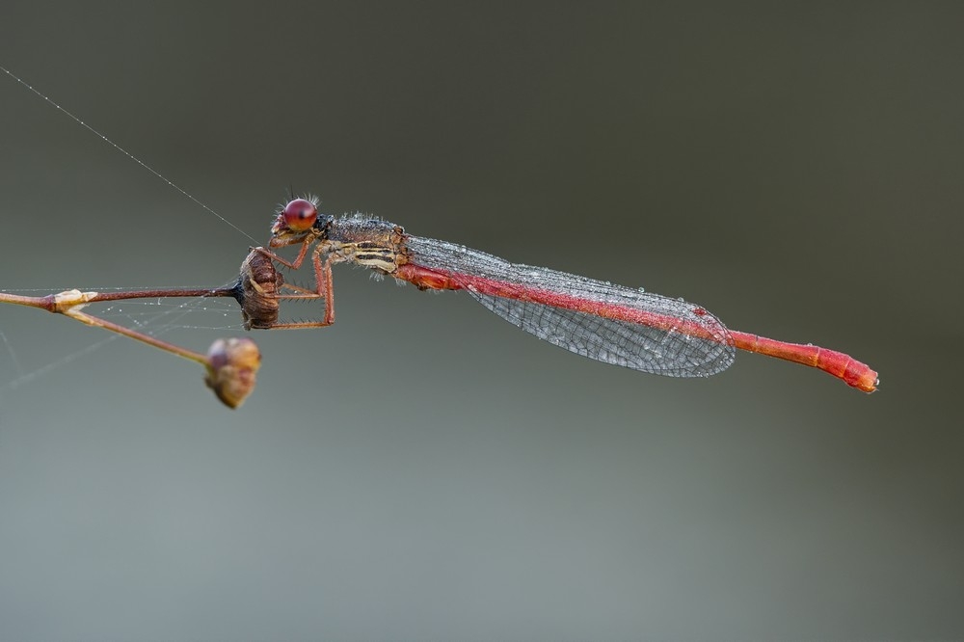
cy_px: 321
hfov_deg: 13.0
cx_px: 482
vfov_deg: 8.7
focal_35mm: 158
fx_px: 4216
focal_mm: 105
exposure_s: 1/125
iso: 1000
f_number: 9
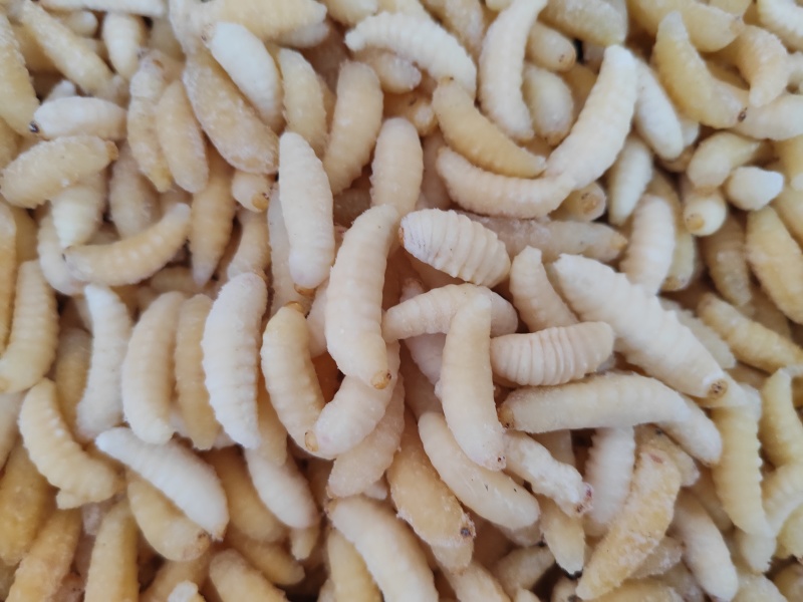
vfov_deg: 51.4
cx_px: 402
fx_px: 626
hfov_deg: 65.3
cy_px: 301
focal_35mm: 27
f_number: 1.9
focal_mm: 5.52
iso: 1250
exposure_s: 1/33
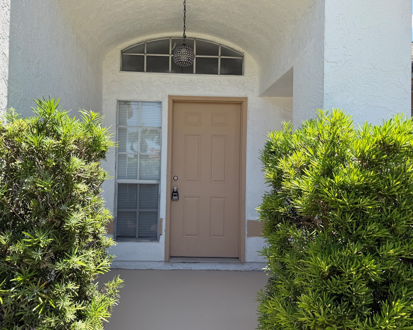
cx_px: 188
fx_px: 318
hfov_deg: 65.9
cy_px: 165
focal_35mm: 26
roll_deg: -0.6
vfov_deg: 54.9
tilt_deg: +1.1
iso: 80
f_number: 1.78
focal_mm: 6.76
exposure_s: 1/1314
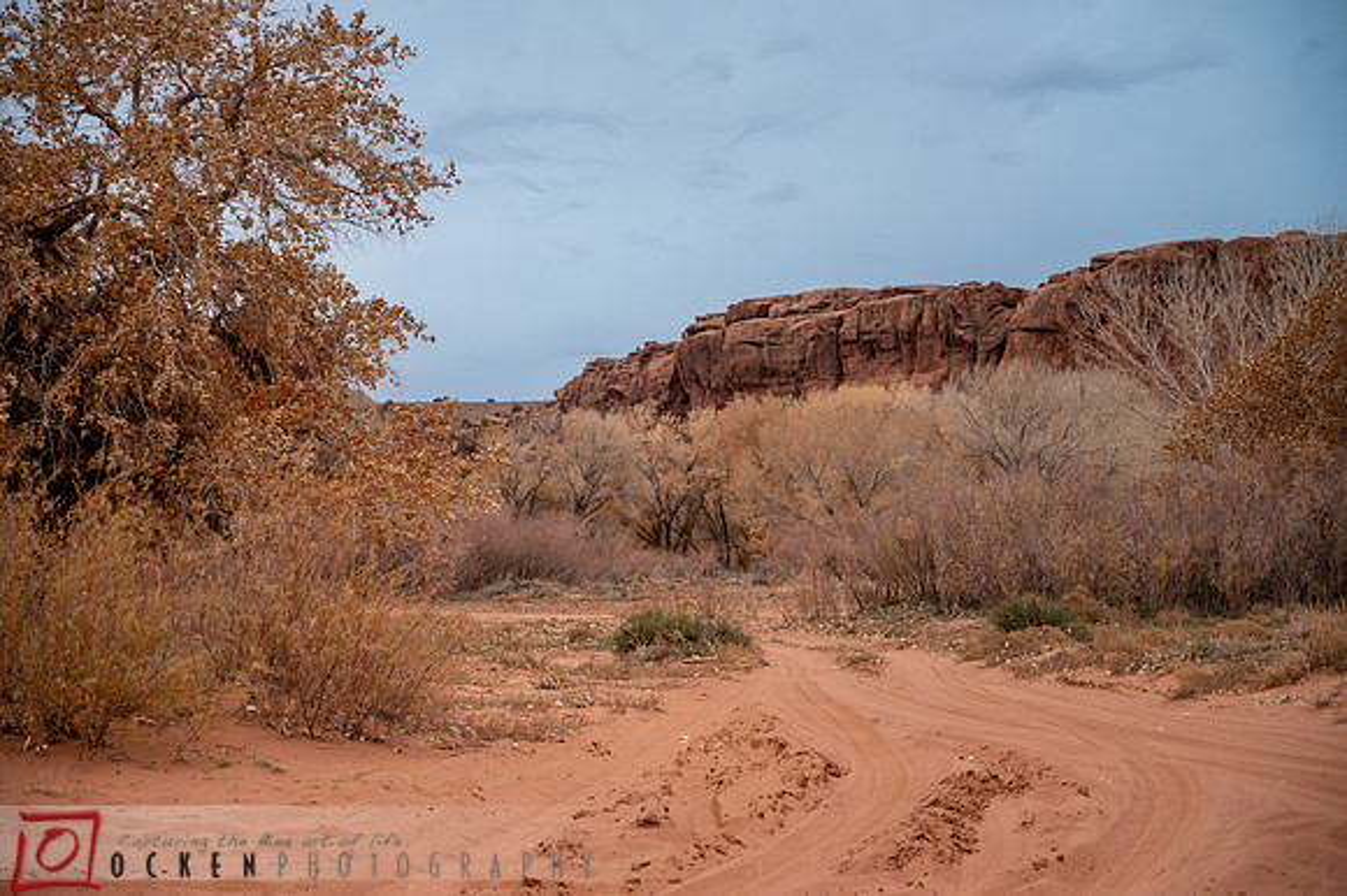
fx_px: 2618
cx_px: 674
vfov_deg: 19.4
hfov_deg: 28.9
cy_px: 448
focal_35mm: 70
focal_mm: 70
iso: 400
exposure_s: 1/3200
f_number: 4
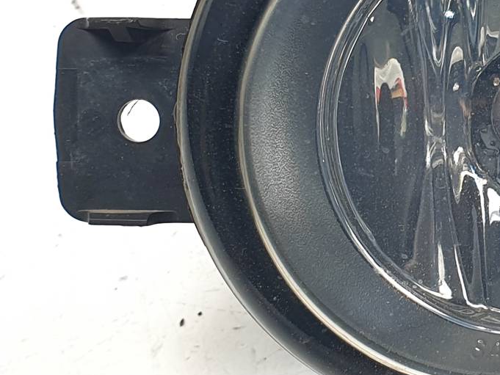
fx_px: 795
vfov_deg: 26.5
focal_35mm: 55
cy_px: 148
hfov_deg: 32.2
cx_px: 499
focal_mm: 4.3
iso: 50
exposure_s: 1/148
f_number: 2.4
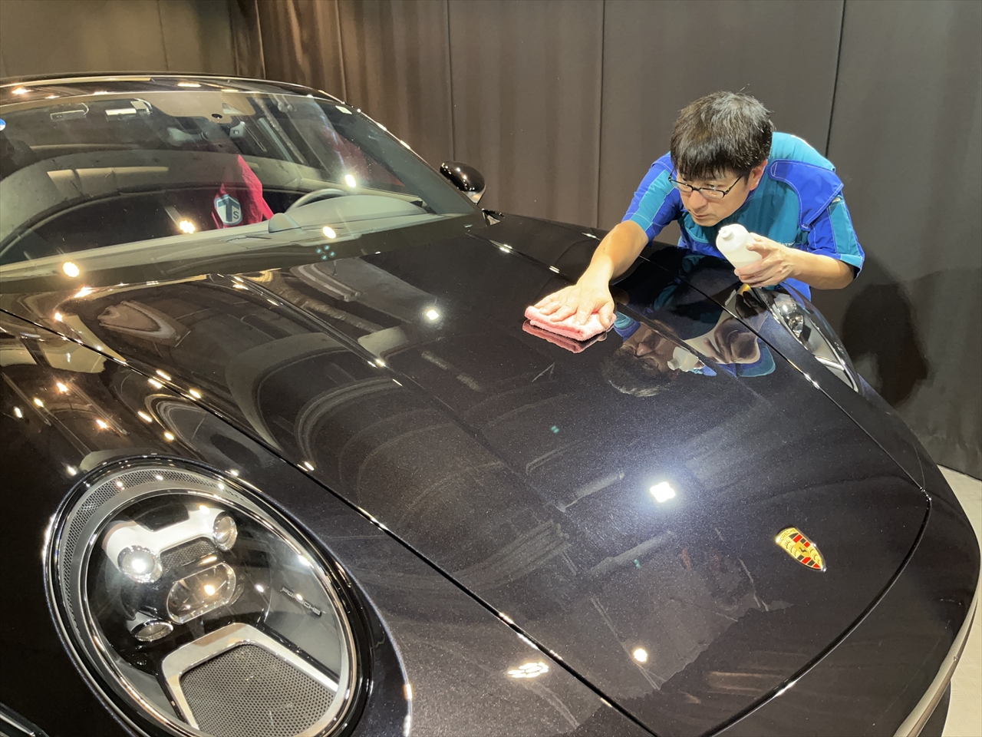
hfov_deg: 67.3
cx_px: 491
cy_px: 368
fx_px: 738
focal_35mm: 26
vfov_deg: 53.1
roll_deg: +1.5
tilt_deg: -20.4
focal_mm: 5.1
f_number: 1.6
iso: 320
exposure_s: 1/60
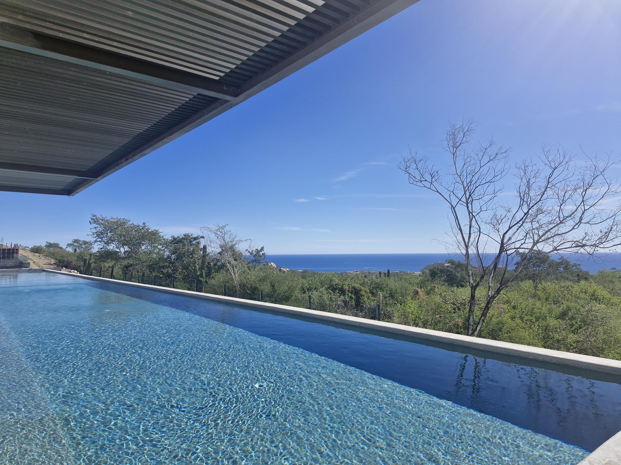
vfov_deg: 58.9
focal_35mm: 23
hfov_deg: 73.9
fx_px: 413
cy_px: 232
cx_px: 310
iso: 50
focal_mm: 5.54
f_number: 1.8
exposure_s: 1/2720
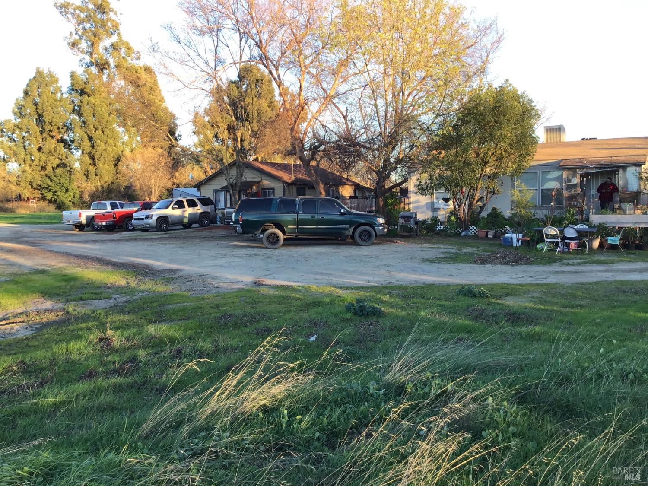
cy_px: 243
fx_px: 580
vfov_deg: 45.4
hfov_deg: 58.4
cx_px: 324
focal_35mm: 31
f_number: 2.4
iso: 40
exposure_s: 1/120
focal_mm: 3.3
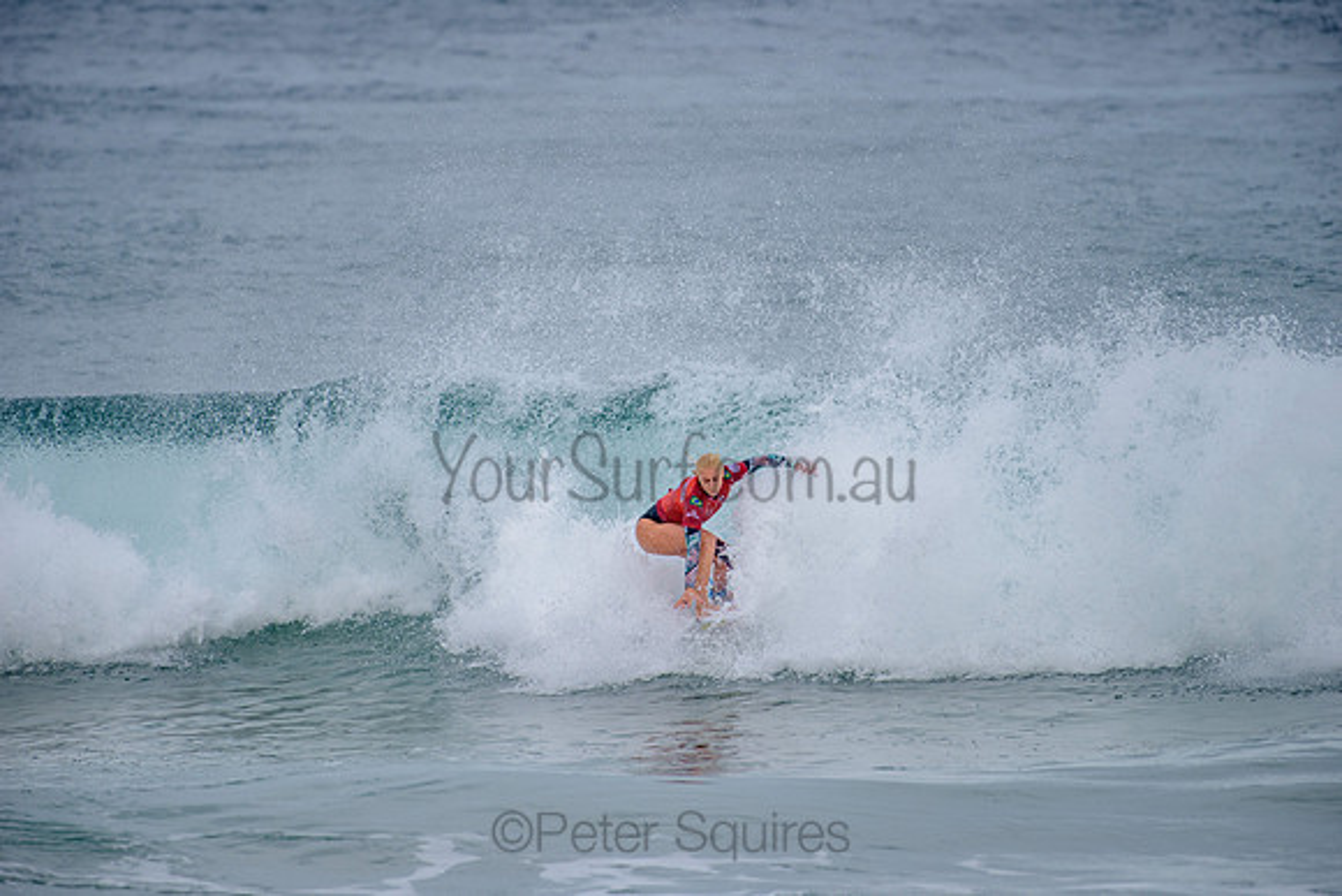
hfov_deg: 4.1
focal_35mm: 500
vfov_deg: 2.8
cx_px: 671
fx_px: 18642
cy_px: 448
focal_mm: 500
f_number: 5.6
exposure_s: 1/2000
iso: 360
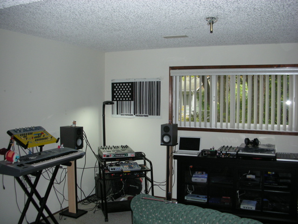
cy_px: 112
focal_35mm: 35
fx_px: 301
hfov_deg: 52.6
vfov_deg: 40.7
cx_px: 149
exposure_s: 1/60
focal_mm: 5.8
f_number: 2.8
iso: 140
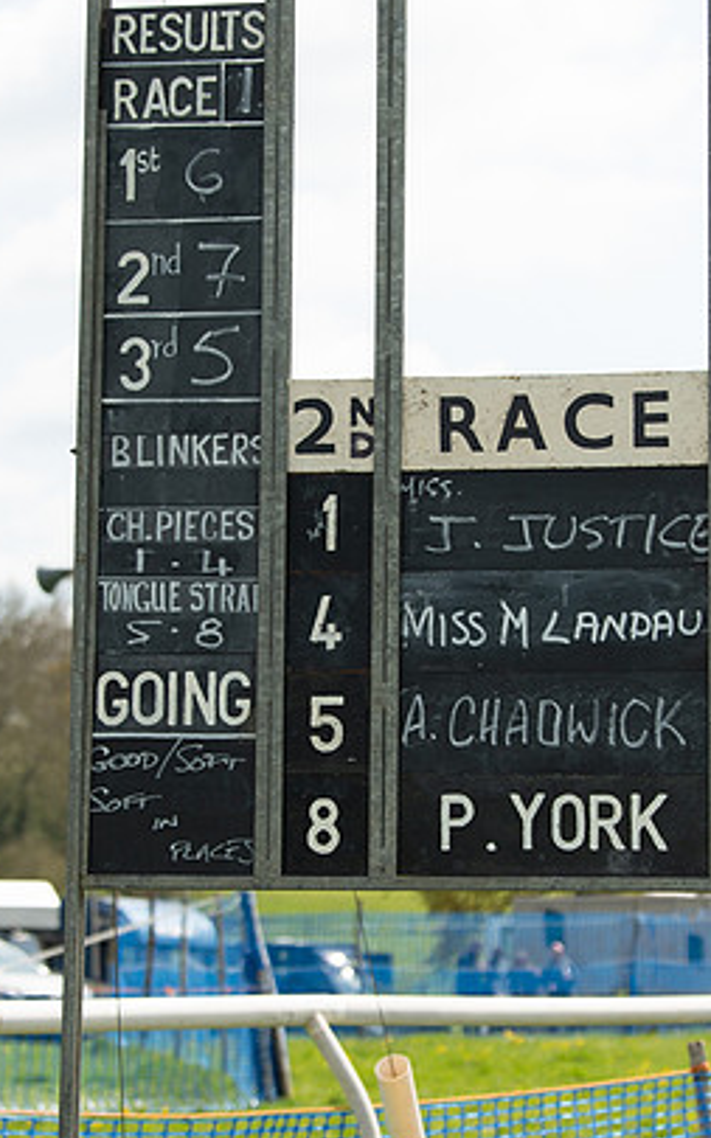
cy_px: 551
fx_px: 3691
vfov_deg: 17.5
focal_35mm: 119
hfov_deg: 11.0
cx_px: 402
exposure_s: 1/3200
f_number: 4
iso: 400
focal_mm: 70
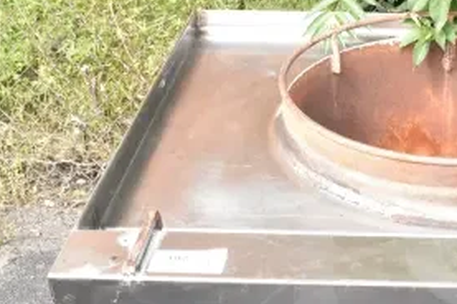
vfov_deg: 17.6
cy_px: 272
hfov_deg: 25.5
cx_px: 441
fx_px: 965
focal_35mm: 76
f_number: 13
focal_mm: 23
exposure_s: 1/1000
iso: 6400
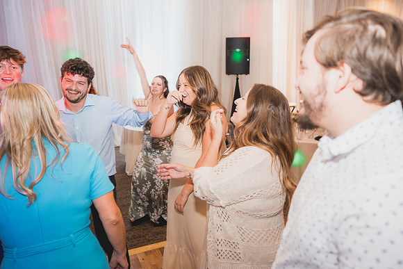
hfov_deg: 65.5
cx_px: 202
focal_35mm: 28
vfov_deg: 46.4
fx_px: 314
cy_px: 134
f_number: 2.8
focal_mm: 28
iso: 2500
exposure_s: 1/40
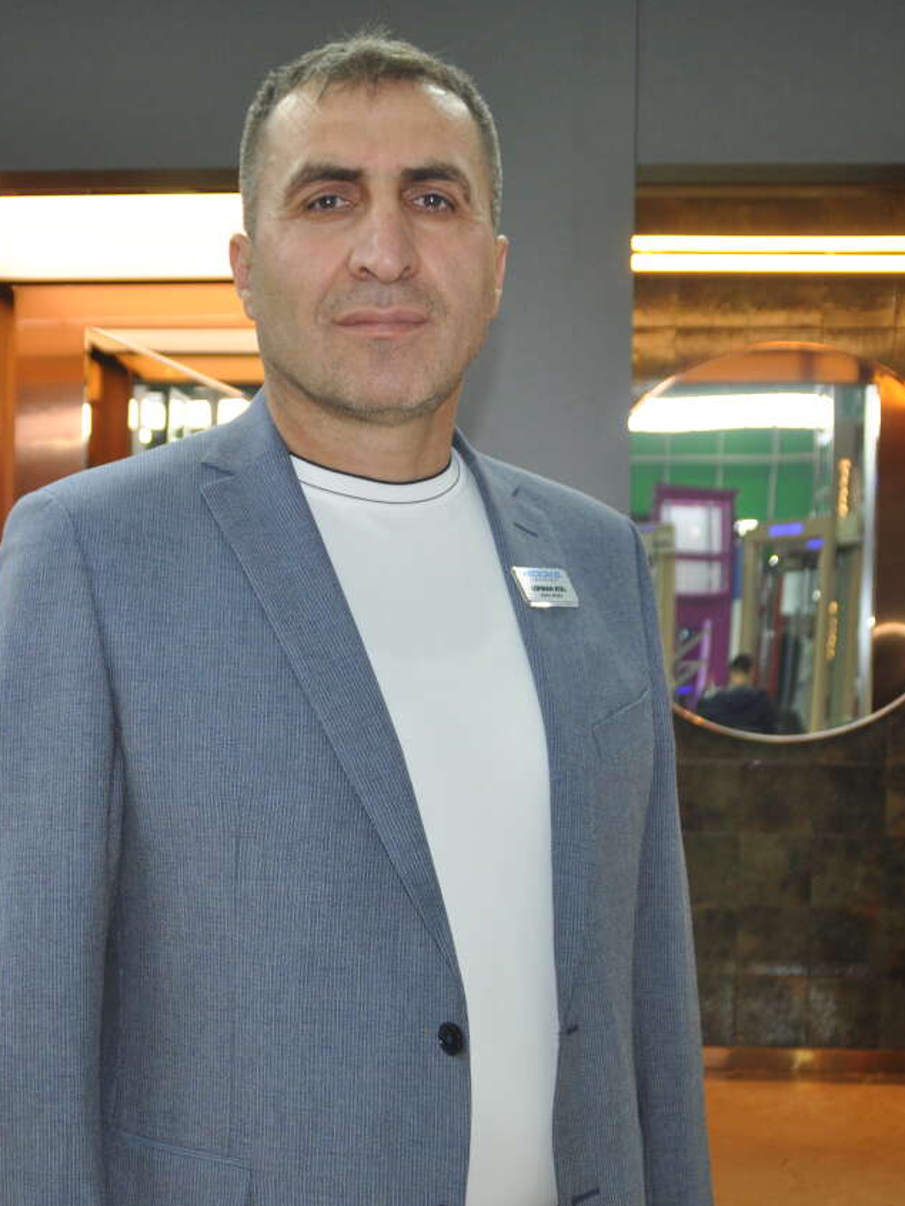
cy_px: 601
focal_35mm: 48
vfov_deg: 39.7
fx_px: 1673
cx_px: 310
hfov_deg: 30.1
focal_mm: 22
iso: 720
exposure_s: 1/125
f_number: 3.5
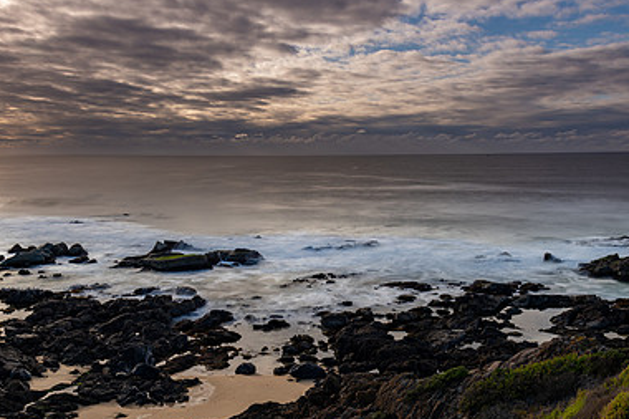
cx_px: 291
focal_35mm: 37
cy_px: 271
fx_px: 646
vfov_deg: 35.6
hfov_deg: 51.9
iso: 40
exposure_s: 5
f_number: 8
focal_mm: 24
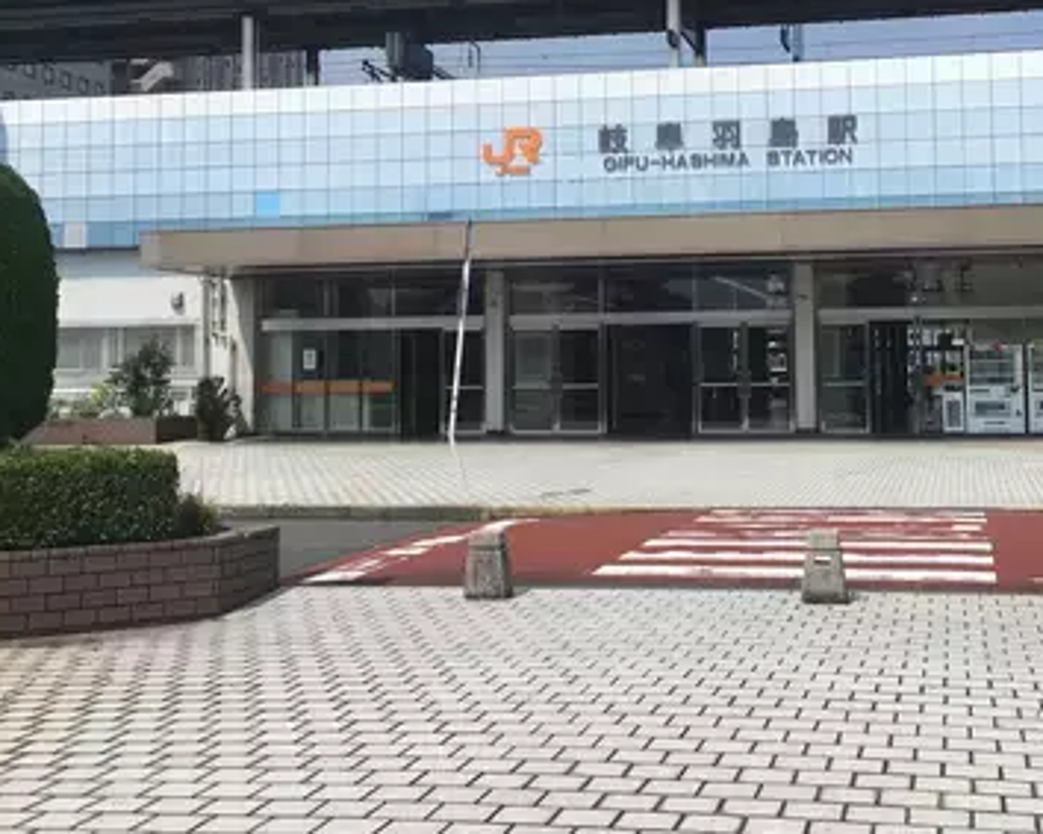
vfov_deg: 31.1
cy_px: 248
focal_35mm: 48
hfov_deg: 38.5
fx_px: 1481
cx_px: 669
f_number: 2.2
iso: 25
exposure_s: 1/2849
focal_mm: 4.15
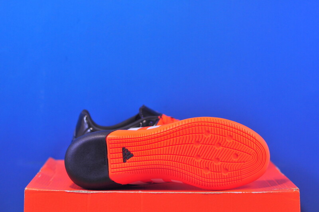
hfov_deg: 27.0
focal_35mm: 75
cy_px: 106
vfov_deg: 18.1
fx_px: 664
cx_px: 160
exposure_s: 1/320
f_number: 2.5
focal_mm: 50
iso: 250
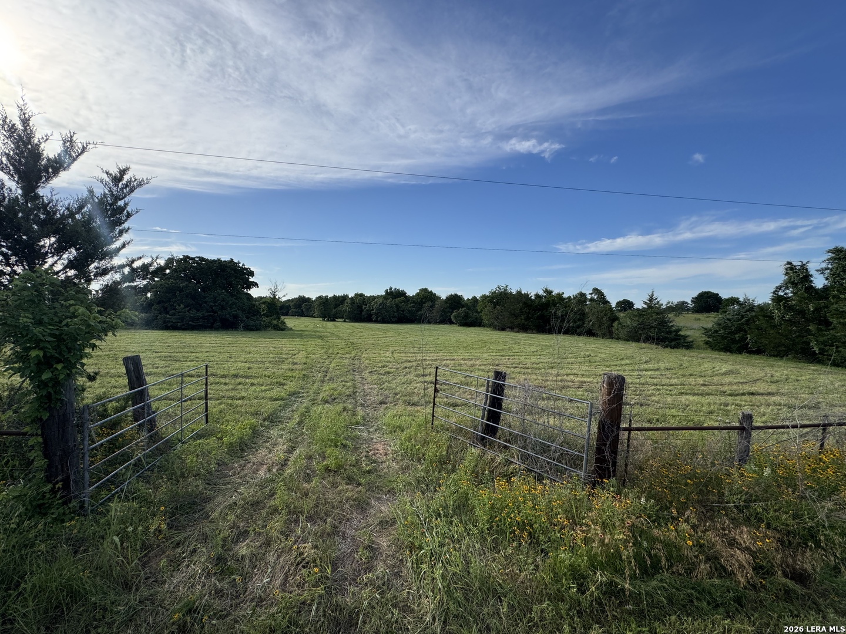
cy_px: 317
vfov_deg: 85.7
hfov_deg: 102.1
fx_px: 342
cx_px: 423
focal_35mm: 14
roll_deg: -0.6
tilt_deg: -1.2
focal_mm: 2.22
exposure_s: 1/1927
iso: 50
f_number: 2.2
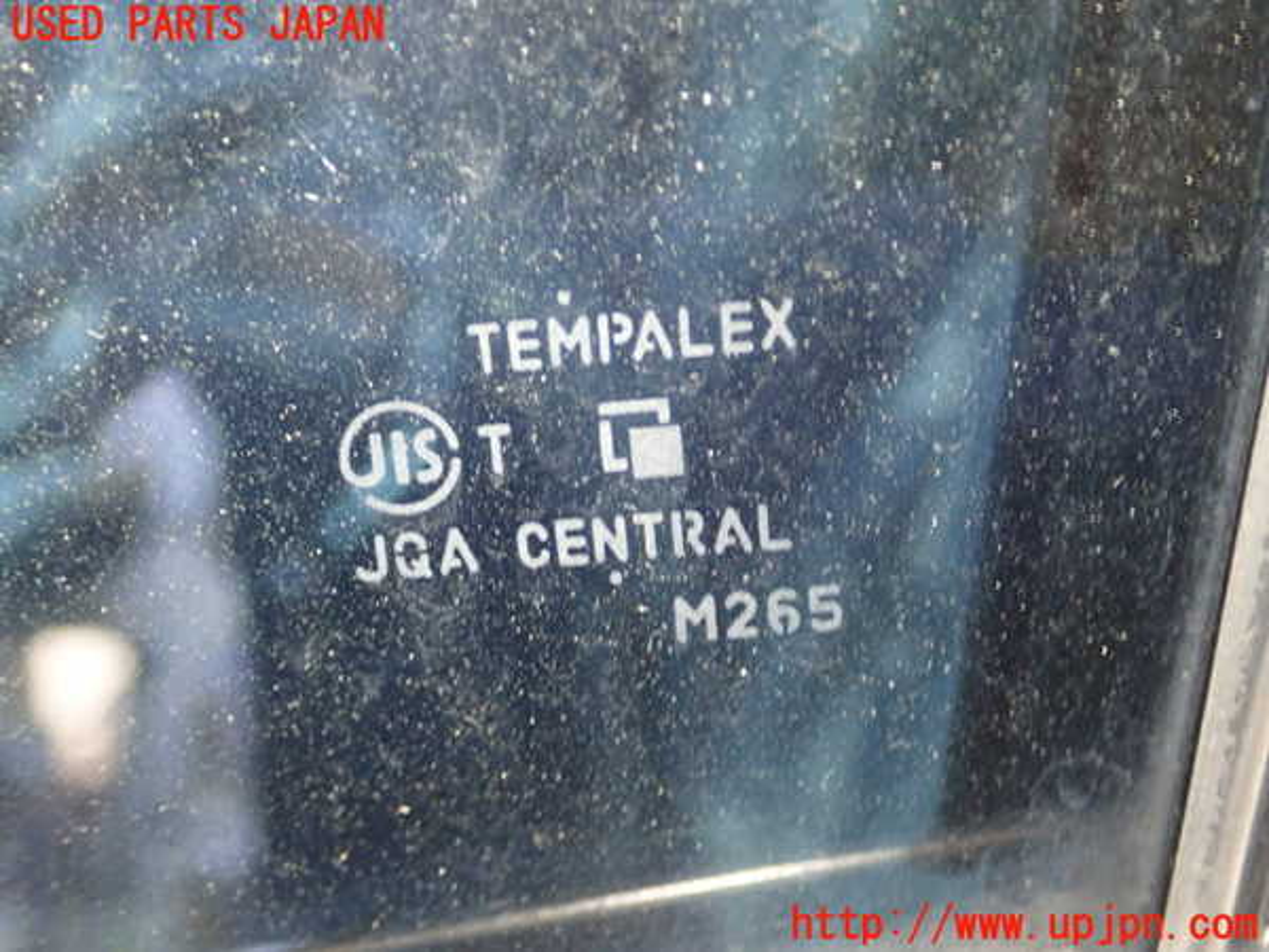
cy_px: 476
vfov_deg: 31.5
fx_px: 1686
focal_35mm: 46
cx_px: 634
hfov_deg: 41.2
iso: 1000
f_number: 3.1
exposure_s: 1/13
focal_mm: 8.41
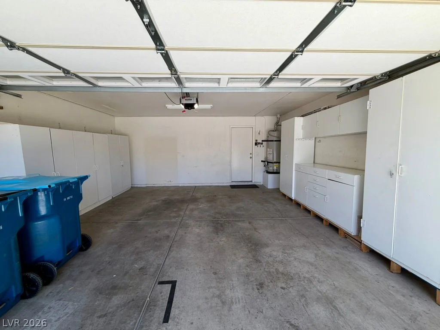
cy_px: 165
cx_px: 220
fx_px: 178
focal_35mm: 14
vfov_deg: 85.7
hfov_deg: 102.1
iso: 40
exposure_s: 1/248
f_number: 2.2
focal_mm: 2.22
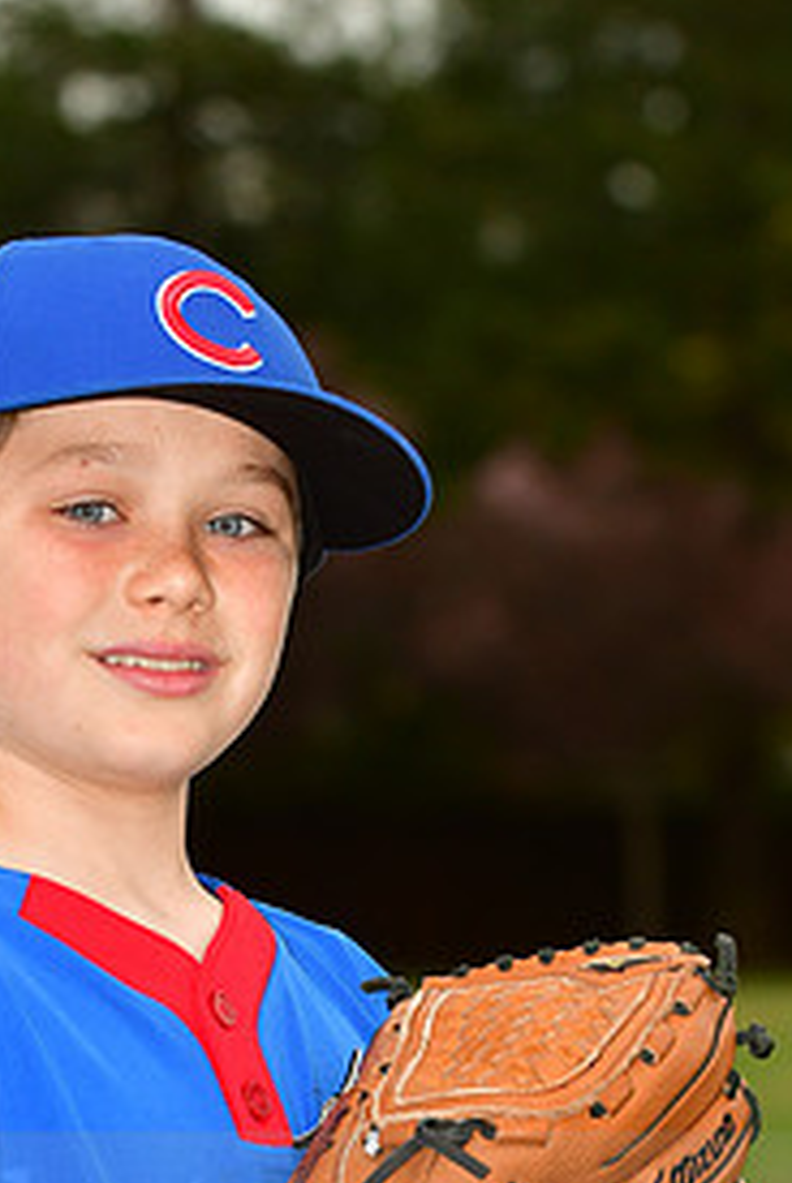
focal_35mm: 300
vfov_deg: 6.8
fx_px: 9876
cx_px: 226
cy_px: 1192
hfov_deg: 4.6
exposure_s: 1/1000
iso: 400
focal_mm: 95
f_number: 5
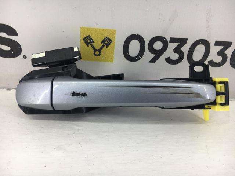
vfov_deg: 48.2
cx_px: 118
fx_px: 197
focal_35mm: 29
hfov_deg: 61.7
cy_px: 88
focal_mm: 4.15
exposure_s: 1/50
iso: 25
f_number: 2.2
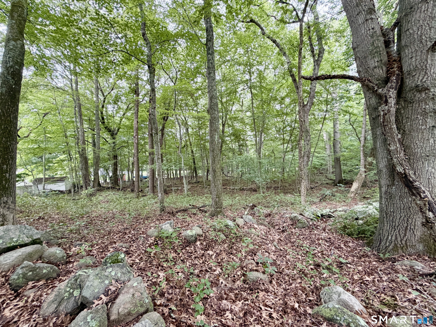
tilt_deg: -1.7
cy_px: 164
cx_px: 218
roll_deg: +0.0
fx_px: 176
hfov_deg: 102.1
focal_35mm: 14
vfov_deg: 85.7
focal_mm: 2.22
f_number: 2.2
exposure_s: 1/121
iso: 250
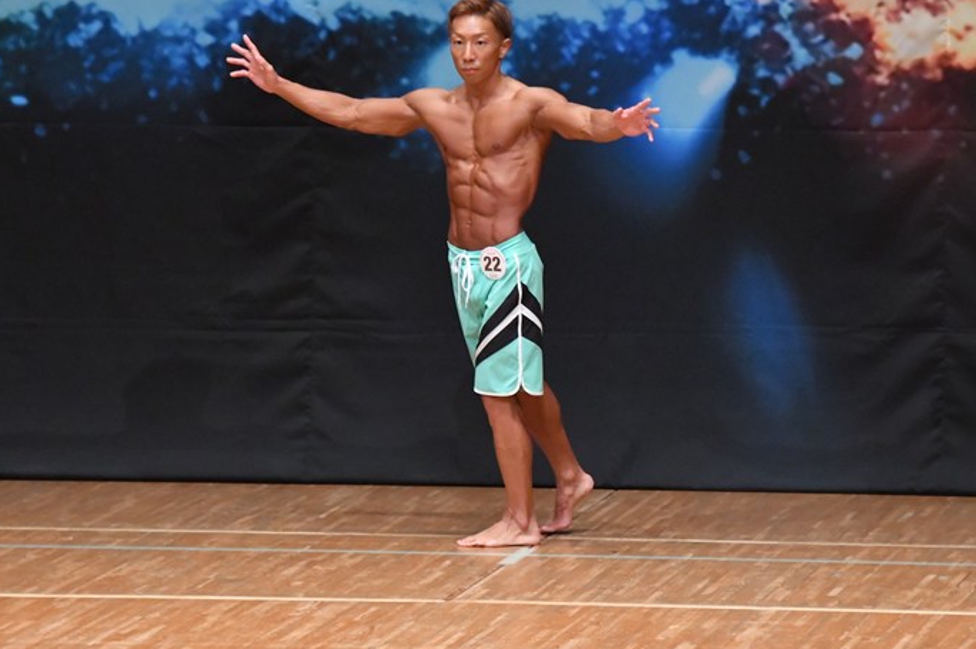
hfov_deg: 6.4
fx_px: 8750
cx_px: 533
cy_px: 337
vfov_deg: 4.2
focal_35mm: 323
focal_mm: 190
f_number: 5.6
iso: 8000
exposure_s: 1/400
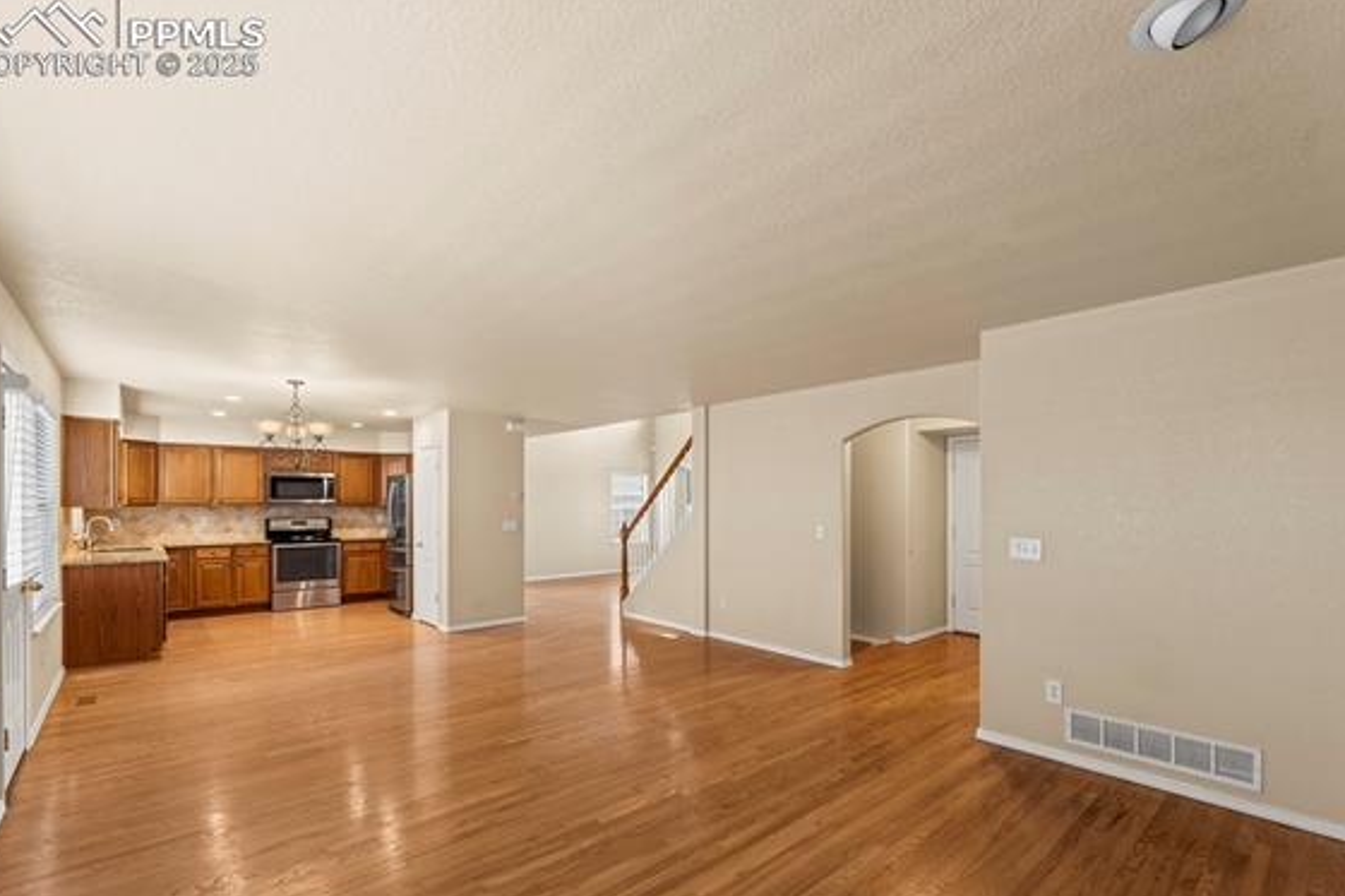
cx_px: 733
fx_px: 598
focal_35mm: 16
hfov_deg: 96.5
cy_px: 504
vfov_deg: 73.4
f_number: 8
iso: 500
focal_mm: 14
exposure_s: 1/1.25
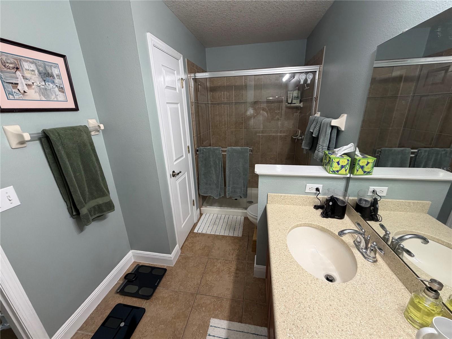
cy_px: 170
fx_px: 183
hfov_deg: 102.1
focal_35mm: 14
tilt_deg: -19.6
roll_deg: +2.1
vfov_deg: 85.7
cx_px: 226
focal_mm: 2.22
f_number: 2.2
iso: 250
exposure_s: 1/120
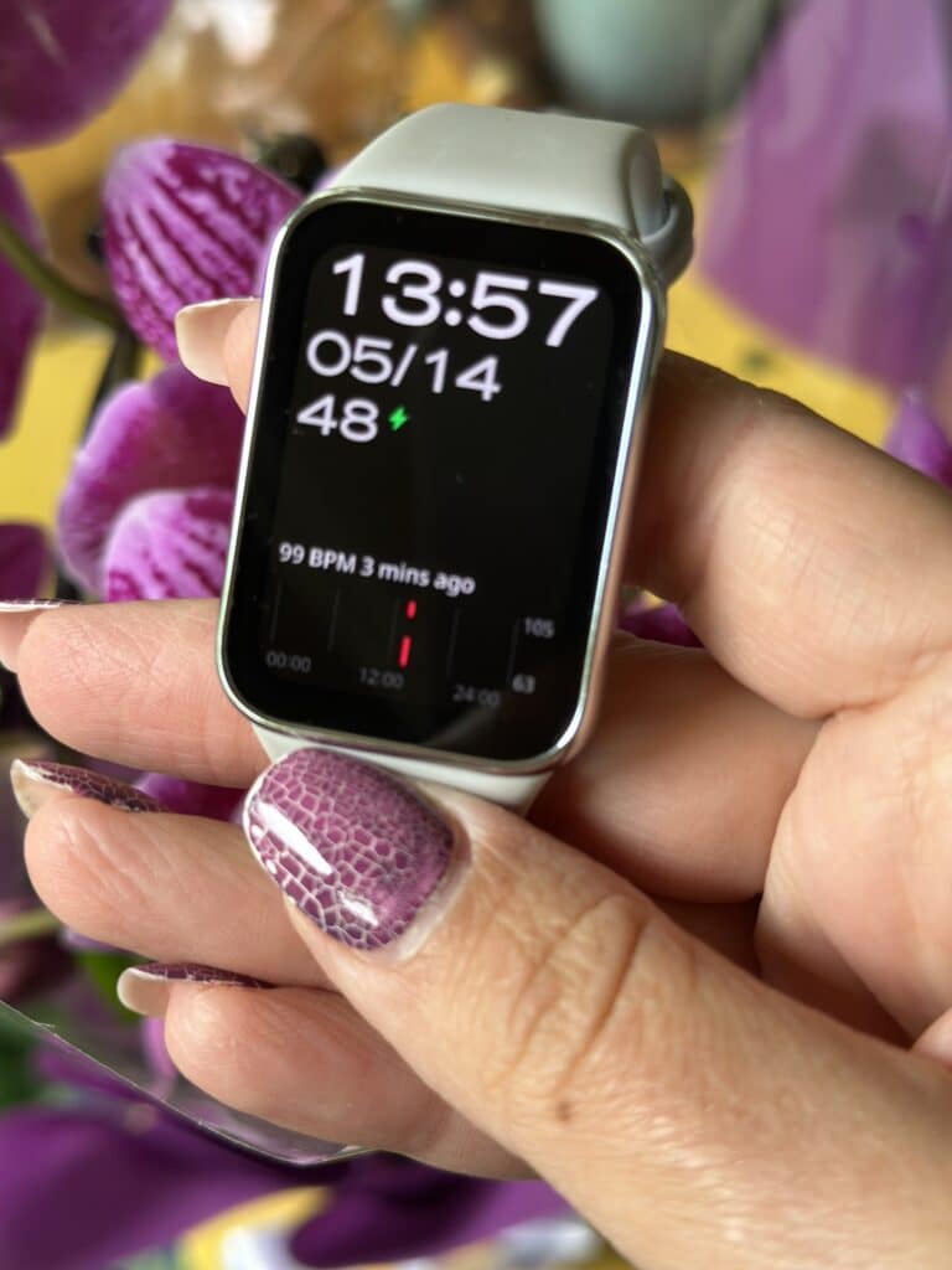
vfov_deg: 39.7
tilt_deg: -61.8
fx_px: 1760
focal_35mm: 48
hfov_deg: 30.3
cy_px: 635
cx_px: 476
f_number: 1.78
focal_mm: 6.86
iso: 125
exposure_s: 1/109
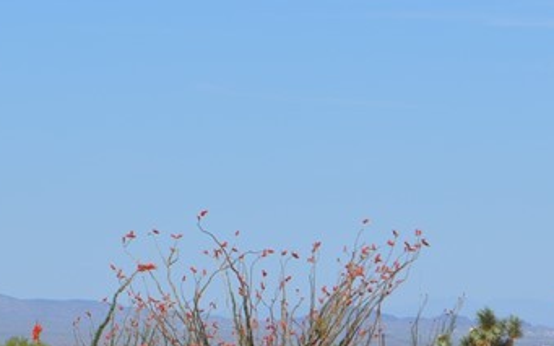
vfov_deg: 4.9
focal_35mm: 268
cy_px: 221
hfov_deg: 7.8
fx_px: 4040
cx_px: 76
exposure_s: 1/500
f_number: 8
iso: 140
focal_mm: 55
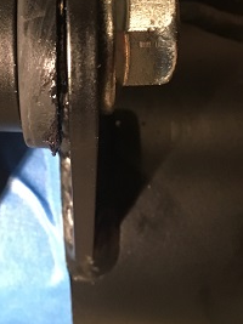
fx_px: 543
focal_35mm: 58
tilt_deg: -50.7
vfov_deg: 31.7
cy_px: 36
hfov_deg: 24.5
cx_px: 27
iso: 200
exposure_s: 1/15
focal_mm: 4.15
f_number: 2.2
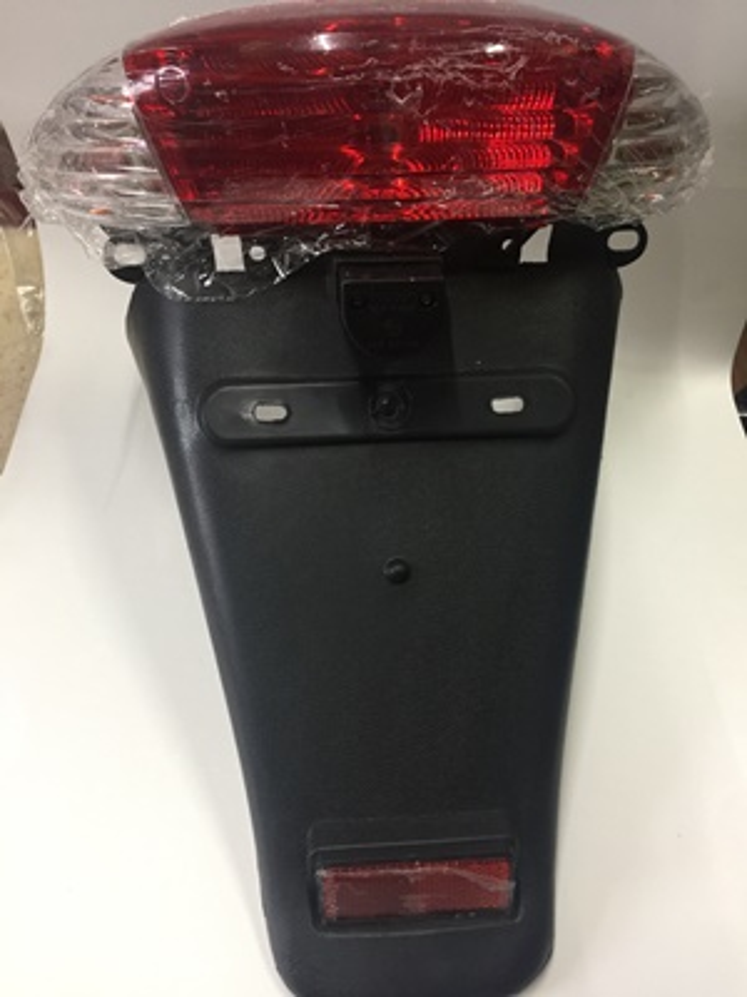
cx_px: 374
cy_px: 498
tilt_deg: -53.1
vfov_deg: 61.7
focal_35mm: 29
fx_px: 834
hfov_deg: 48.2
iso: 100
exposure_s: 1/17
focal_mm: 4.15
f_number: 2.2
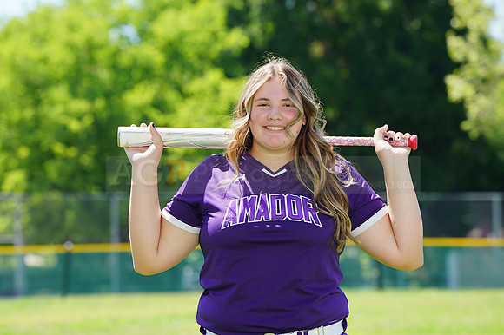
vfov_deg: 5.3
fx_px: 3624
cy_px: 168
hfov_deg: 8.0
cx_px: 252
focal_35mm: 259
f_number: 9
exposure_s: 1/200
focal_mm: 259
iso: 200
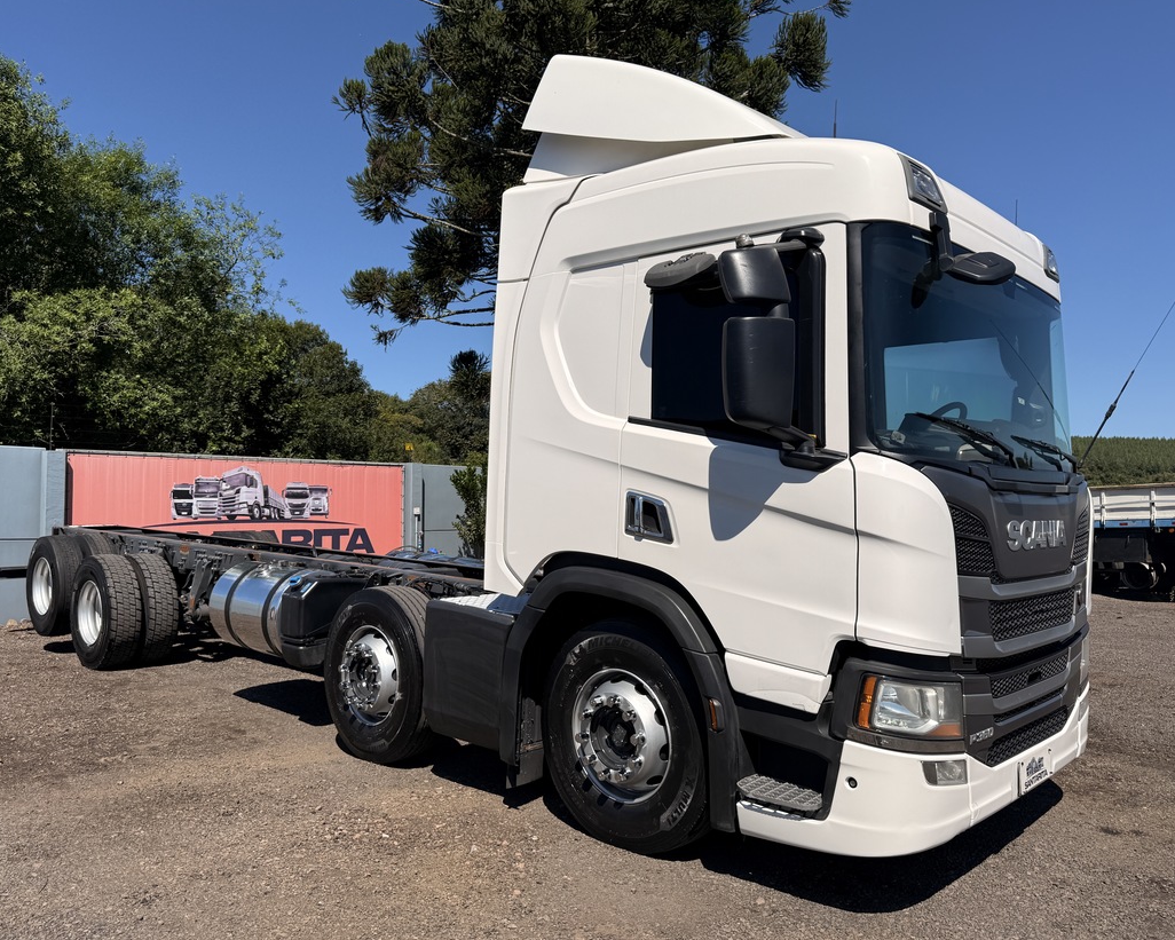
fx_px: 904
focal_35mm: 26
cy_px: 476
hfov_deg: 66.0
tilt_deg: +2.8
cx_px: 572
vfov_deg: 54.9
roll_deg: +0.3
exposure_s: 1/7353
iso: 80
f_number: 1.78
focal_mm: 6.76
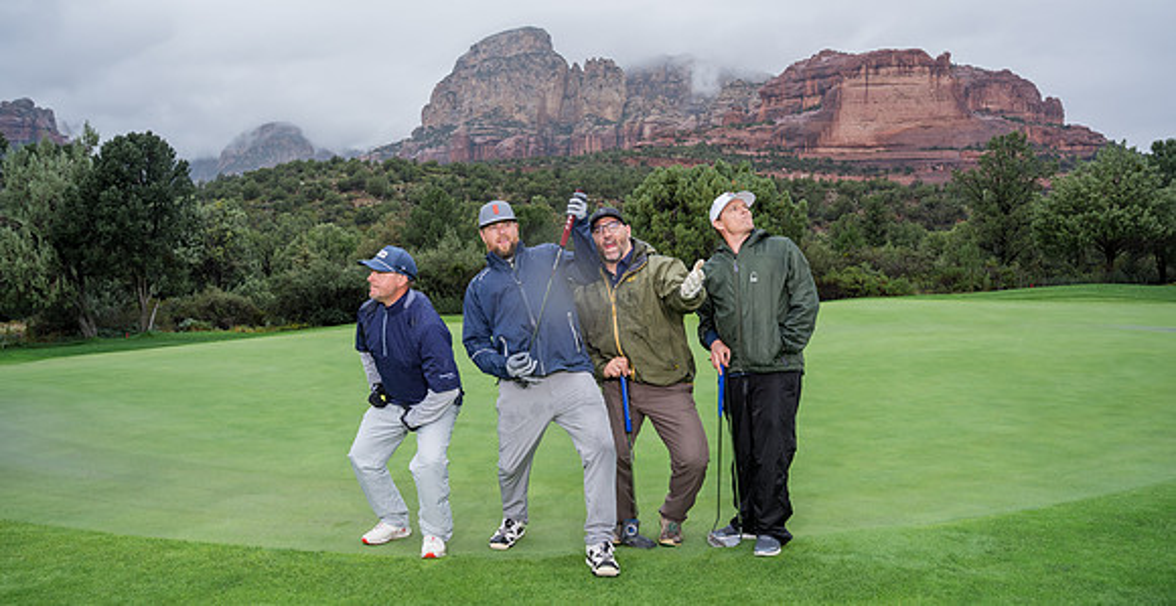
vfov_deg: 42.3
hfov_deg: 73.7
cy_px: 307
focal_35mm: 26
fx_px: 784
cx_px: 588
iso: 400
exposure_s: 1/400
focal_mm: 24
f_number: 5.6
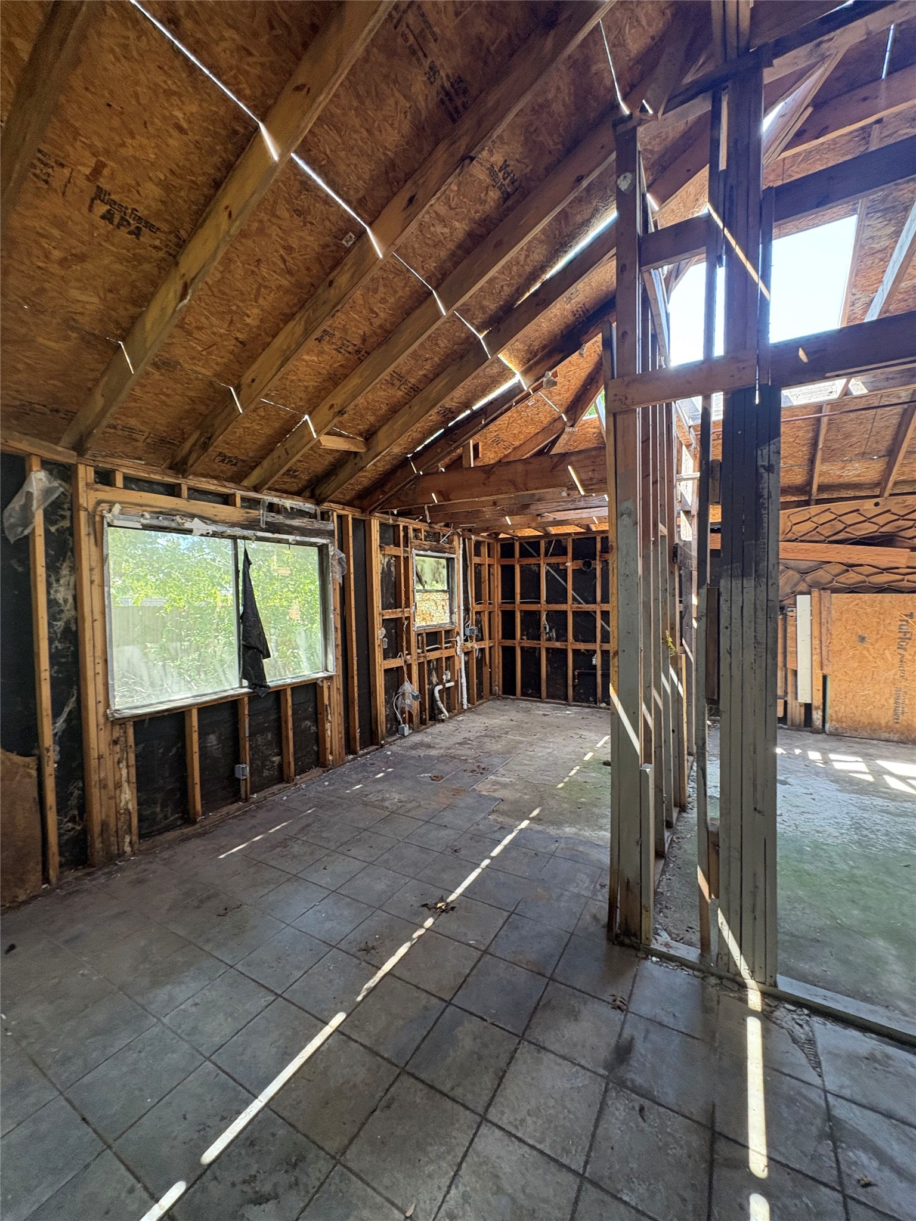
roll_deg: +1.1
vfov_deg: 102.1
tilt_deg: +0.3
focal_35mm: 14
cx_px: 458
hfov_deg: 85.7
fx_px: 494
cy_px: 610
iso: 320
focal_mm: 2.22
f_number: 2.2
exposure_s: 1/60
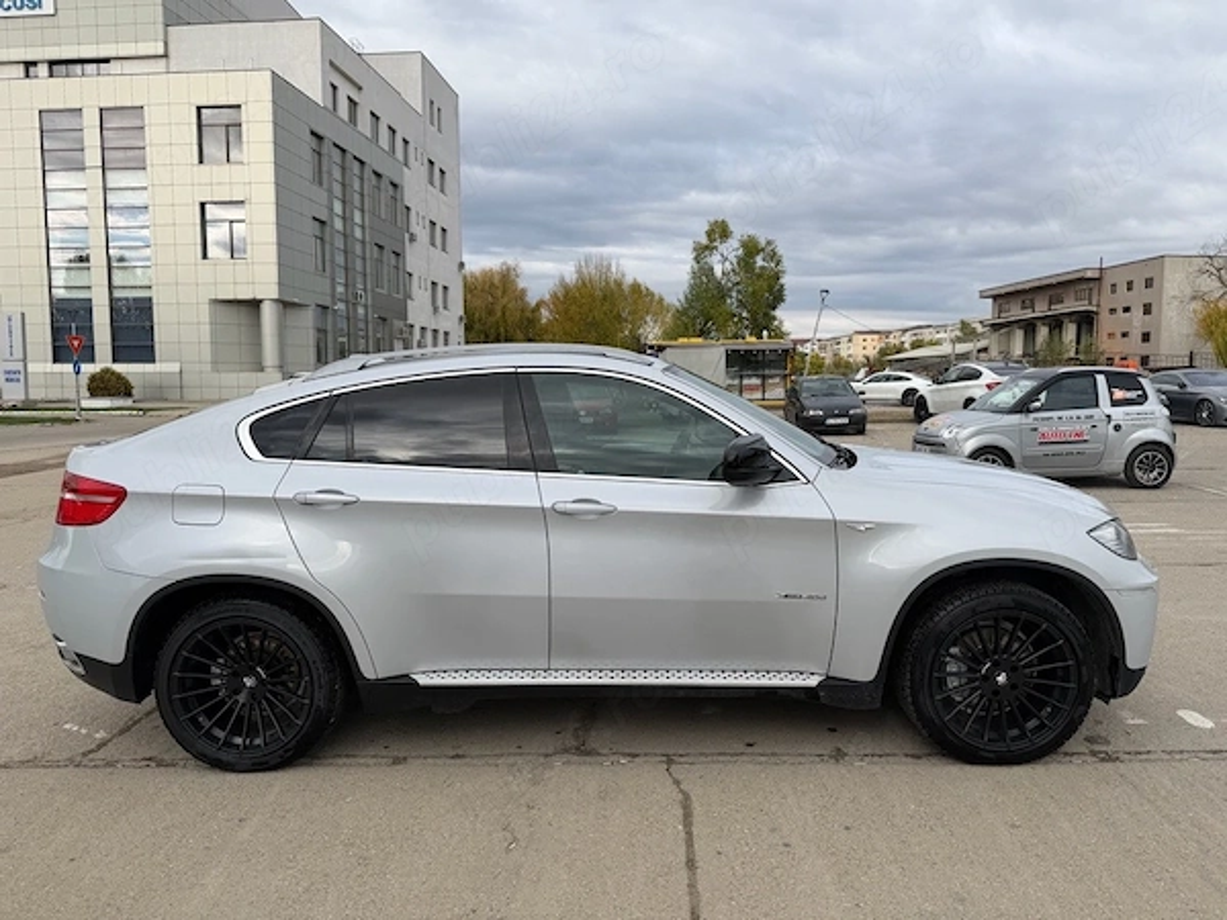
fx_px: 851
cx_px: 614
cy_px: 460
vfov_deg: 56.8
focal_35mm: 24
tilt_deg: -5.1
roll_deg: -0.4
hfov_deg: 71.6
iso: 80
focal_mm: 6.76
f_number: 1.78
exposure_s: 1/1901
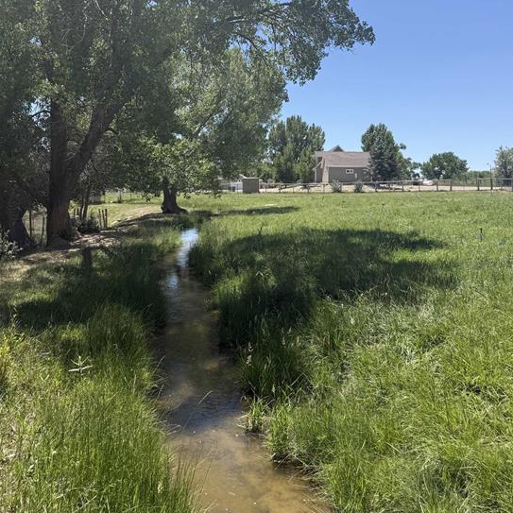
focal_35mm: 30
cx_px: 271
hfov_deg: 54.0
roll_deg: -2.0
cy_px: 168
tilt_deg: +3.5
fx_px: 503
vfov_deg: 52.9
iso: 80
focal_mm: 6.76
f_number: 1.78
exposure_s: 1/3145
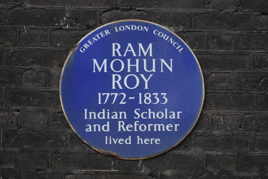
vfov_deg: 5.7
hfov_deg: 8.6
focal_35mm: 240
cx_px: 134
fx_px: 1786
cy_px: 90
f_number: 6.3
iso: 320
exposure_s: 1/125
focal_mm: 240
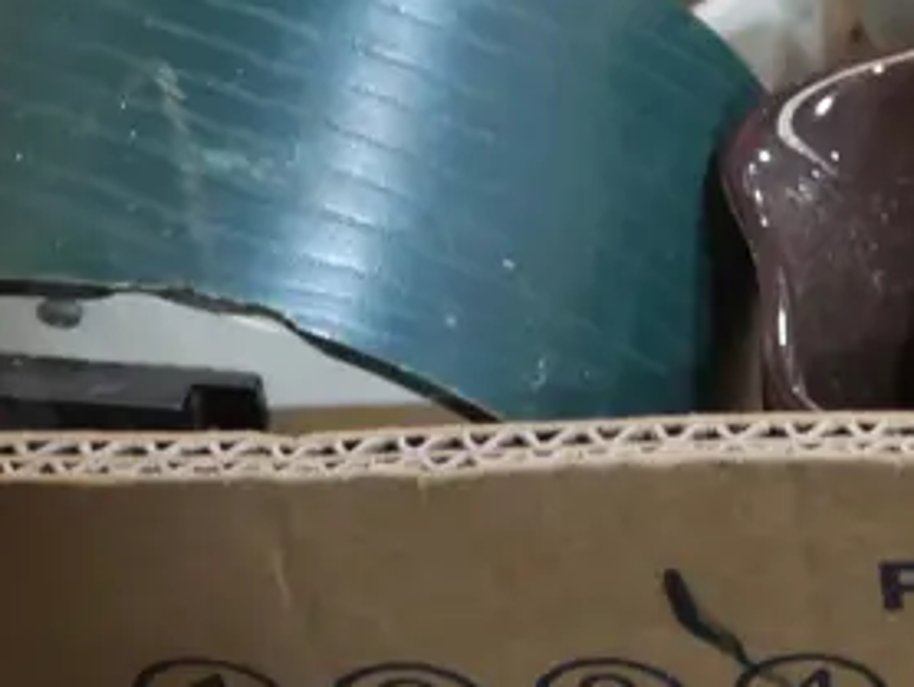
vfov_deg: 11.7
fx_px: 3118
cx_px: 1220
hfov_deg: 15.8
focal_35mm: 118
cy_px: -521
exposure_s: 1/60
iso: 800
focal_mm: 16
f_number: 3.6
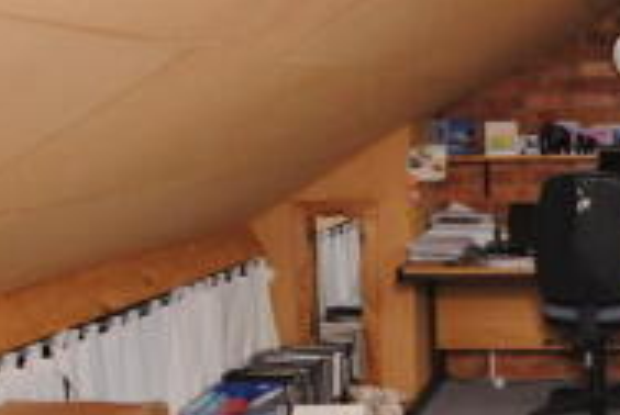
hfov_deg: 34.3
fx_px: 897
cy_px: 189
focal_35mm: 52
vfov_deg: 26.1
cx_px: 638
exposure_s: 1/60
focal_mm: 10
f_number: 4
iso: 200
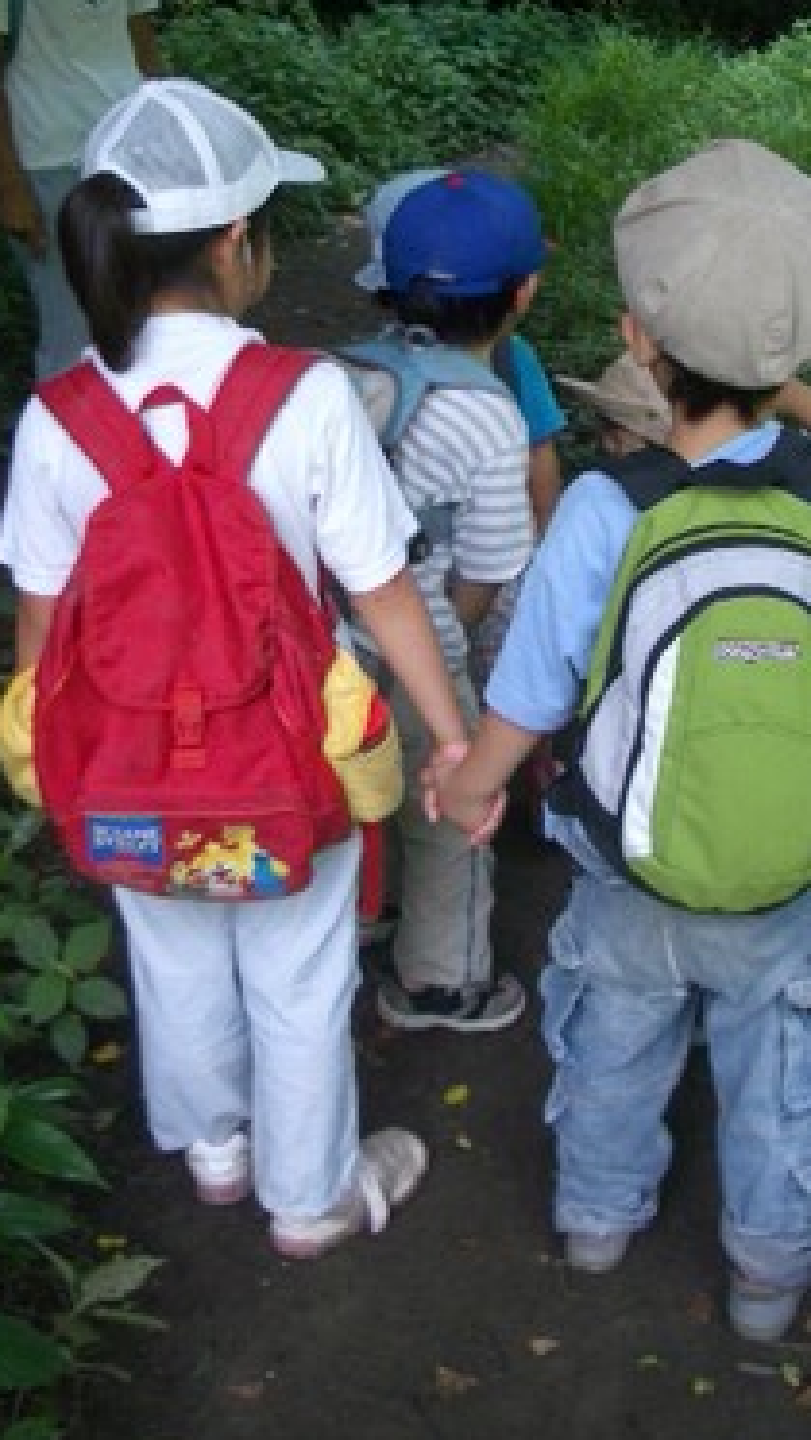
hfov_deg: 26.0
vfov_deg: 44.4
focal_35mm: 46
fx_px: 1757
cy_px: 587
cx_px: 413
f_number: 2.6
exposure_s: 1/100
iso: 50
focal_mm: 5.8
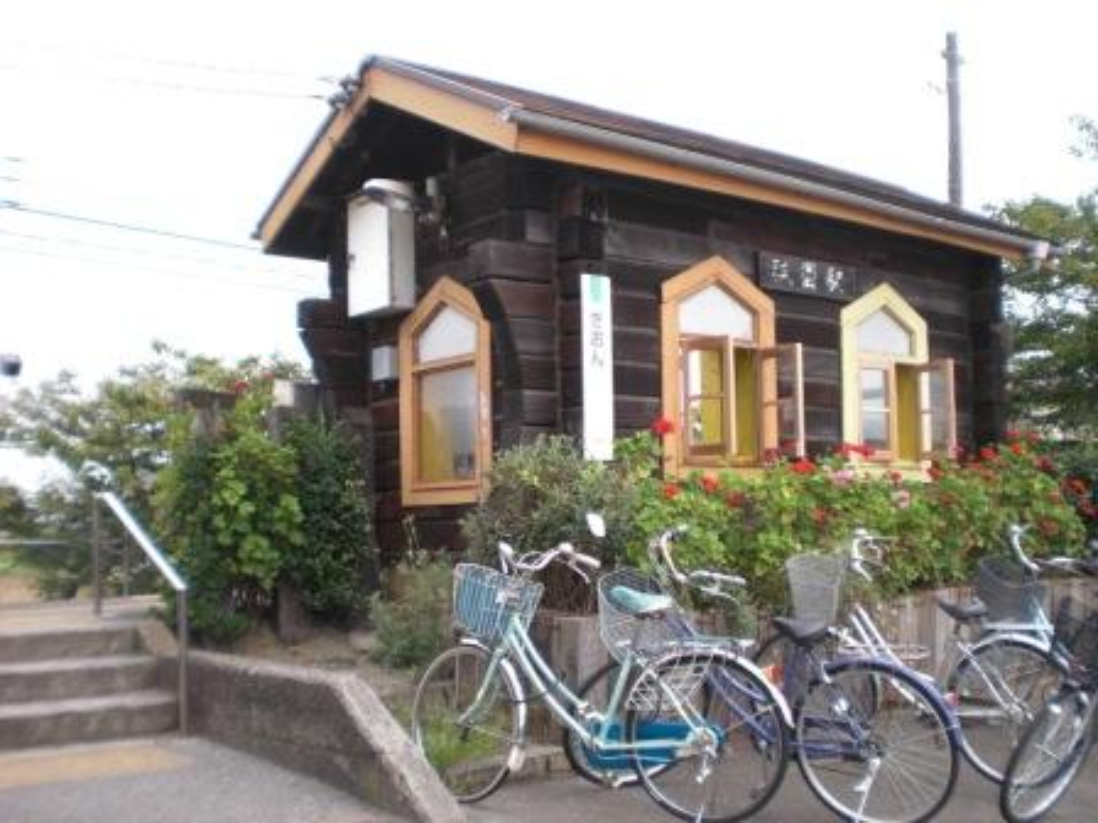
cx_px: 549
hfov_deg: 49.0
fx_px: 1205
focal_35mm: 38
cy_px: 412
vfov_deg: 37.7
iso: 64
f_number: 3.1
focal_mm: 6.3
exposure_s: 1/250
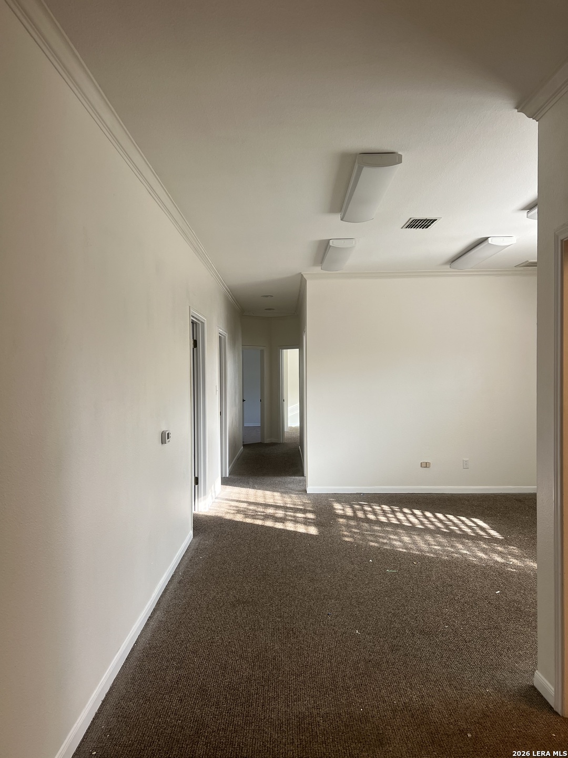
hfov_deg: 53.1
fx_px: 569
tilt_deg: -1.5
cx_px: 284
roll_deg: +0.8
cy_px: 379
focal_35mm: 26
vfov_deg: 67.3
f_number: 1.5
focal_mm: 5.7
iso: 64
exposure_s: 1/120
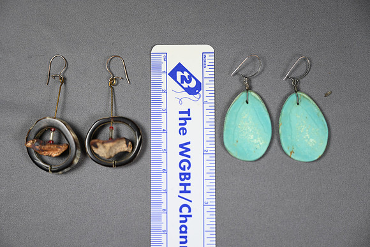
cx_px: 185
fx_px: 720
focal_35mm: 70
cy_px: 124
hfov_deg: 28.8
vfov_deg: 19.5
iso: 400
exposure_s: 1/200
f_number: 4
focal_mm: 70
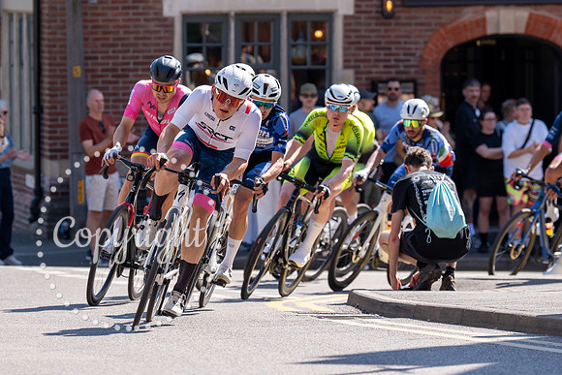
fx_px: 3231
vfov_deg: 6.6
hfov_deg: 9.9
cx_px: 214
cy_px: 161
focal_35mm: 207
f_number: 3.5
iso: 160
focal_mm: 133
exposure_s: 1/1000
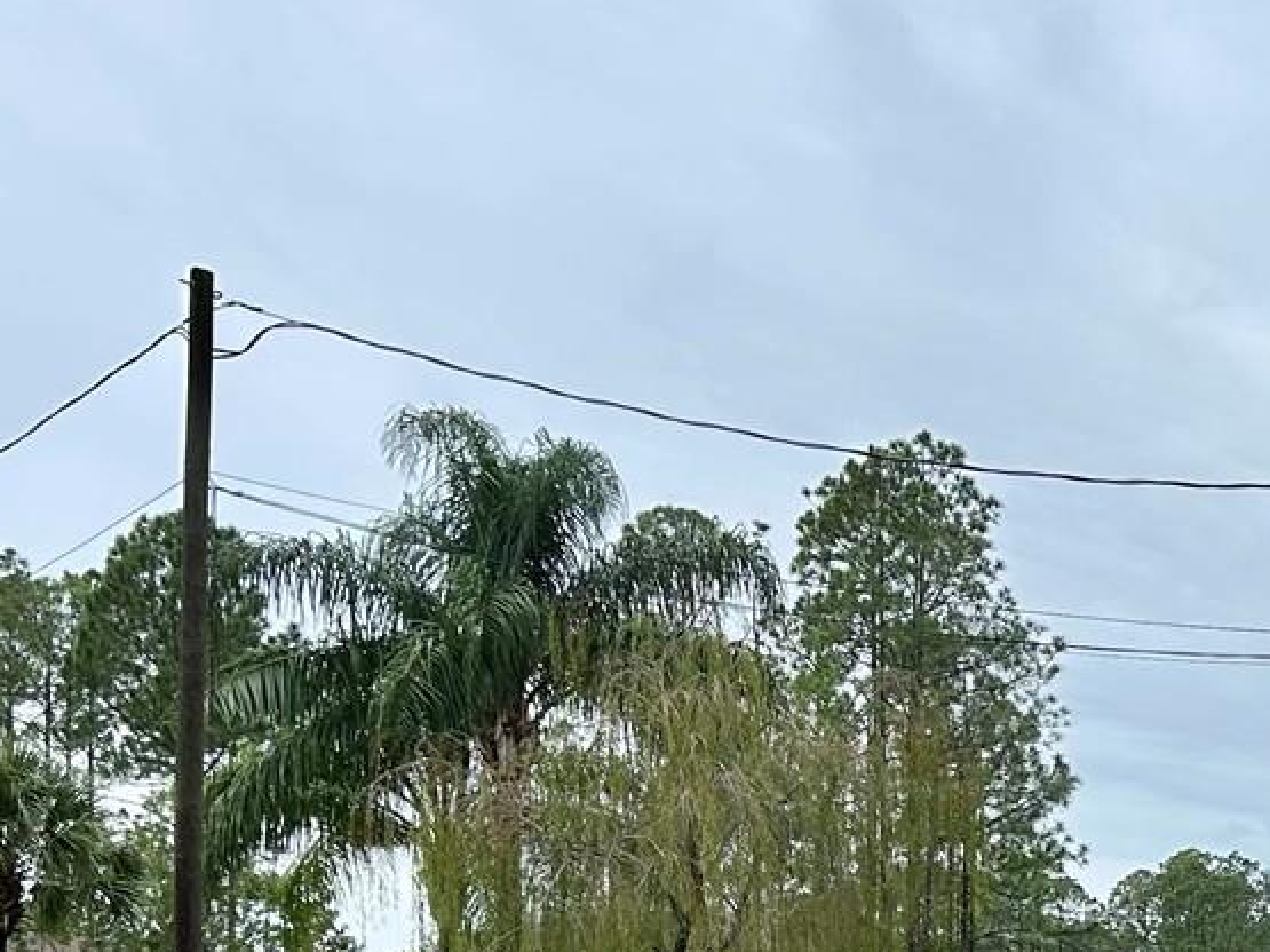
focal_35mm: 75
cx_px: 1336
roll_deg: -0.3
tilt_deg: -1.8
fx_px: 2751
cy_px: 1185
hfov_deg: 24.5
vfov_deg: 18.5
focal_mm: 5.7
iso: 50
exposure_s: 1/1029
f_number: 1.5
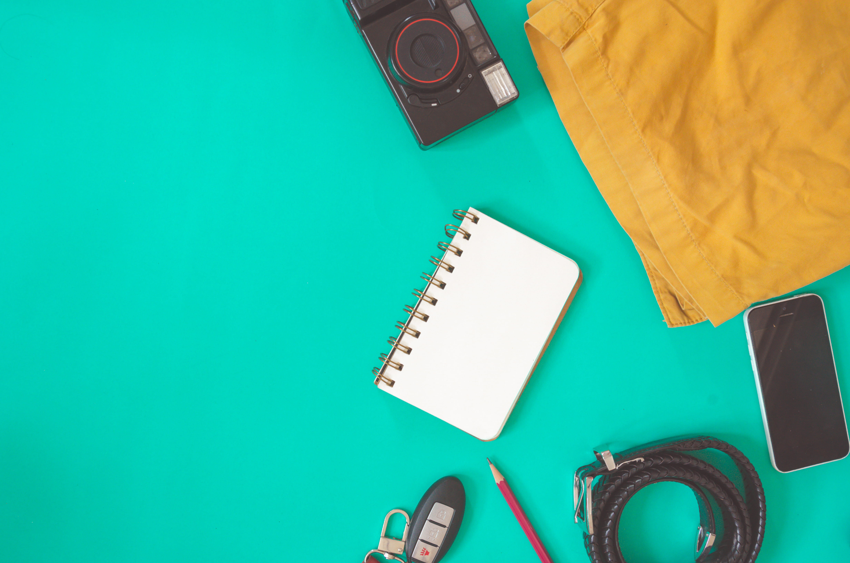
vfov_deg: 34.1
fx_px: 919
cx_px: 425
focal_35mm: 39
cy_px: 282
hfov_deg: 49.6
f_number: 10
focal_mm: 26
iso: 200
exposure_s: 1/13
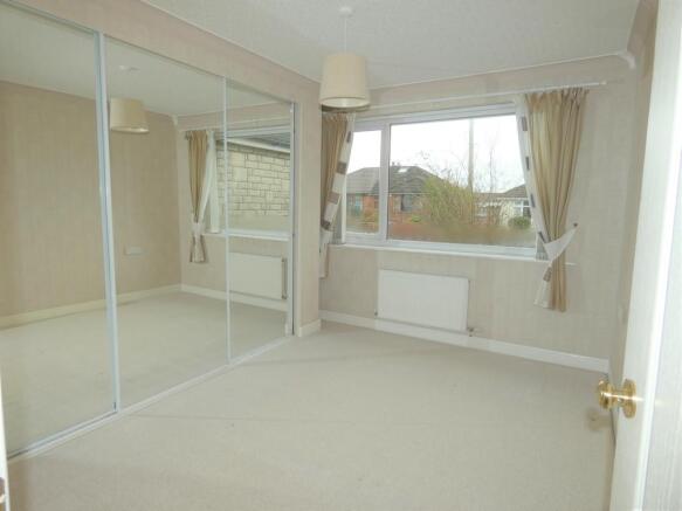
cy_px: 256
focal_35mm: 20
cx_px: 341
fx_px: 394
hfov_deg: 81.8
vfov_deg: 66.0
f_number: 2.8
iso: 80
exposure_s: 1/60
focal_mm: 3.6
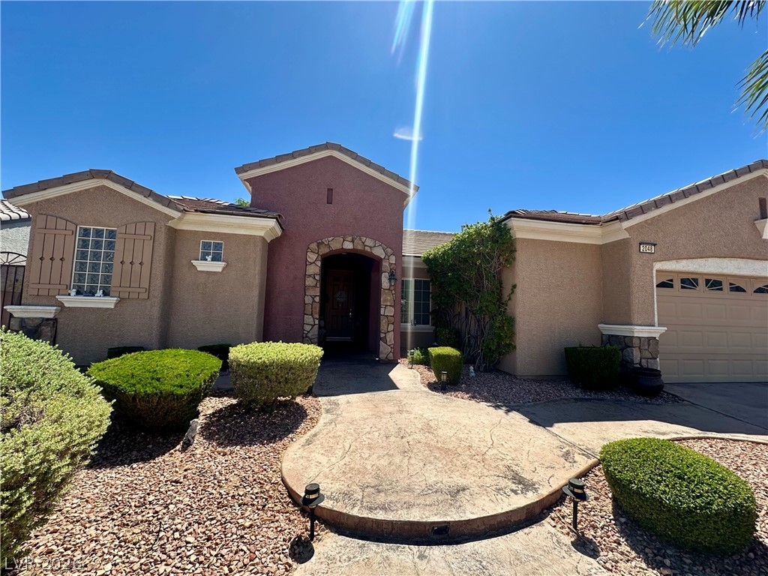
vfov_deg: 85.7
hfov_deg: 102.1
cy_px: 288
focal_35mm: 14
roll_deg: -2.0
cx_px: 384
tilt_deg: +4.7
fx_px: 311
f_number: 2.2
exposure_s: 1/1147
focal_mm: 2.22
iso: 50
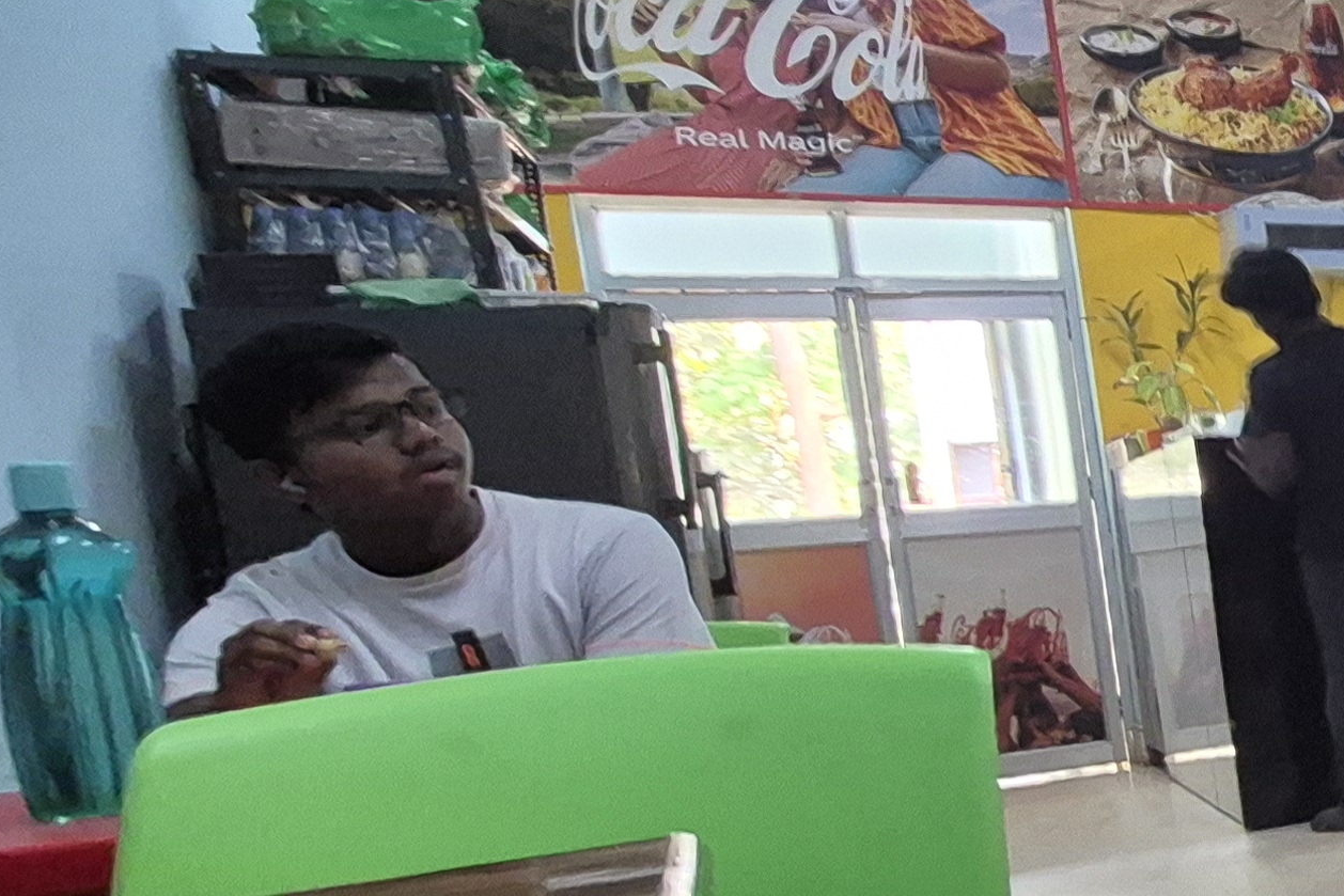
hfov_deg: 26.9
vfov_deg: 30.6
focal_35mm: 43
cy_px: 687
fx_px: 1605
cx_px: 2129
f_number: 2.2
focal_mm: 1.74
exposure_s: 1/50
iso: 640
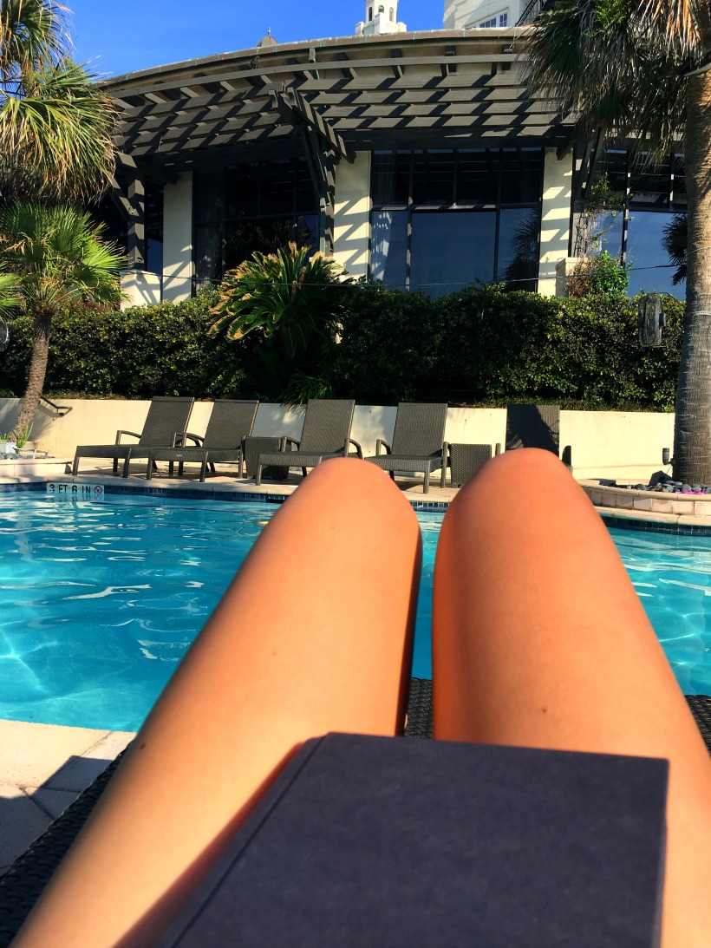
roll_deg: -2.3
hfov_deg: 48.2
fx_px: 794
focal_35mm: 29
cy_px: 474
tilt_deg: -4.3
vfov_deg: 61.7
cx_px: 356
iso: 25
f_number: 2.2
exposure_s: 1/1374
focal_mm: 4.15
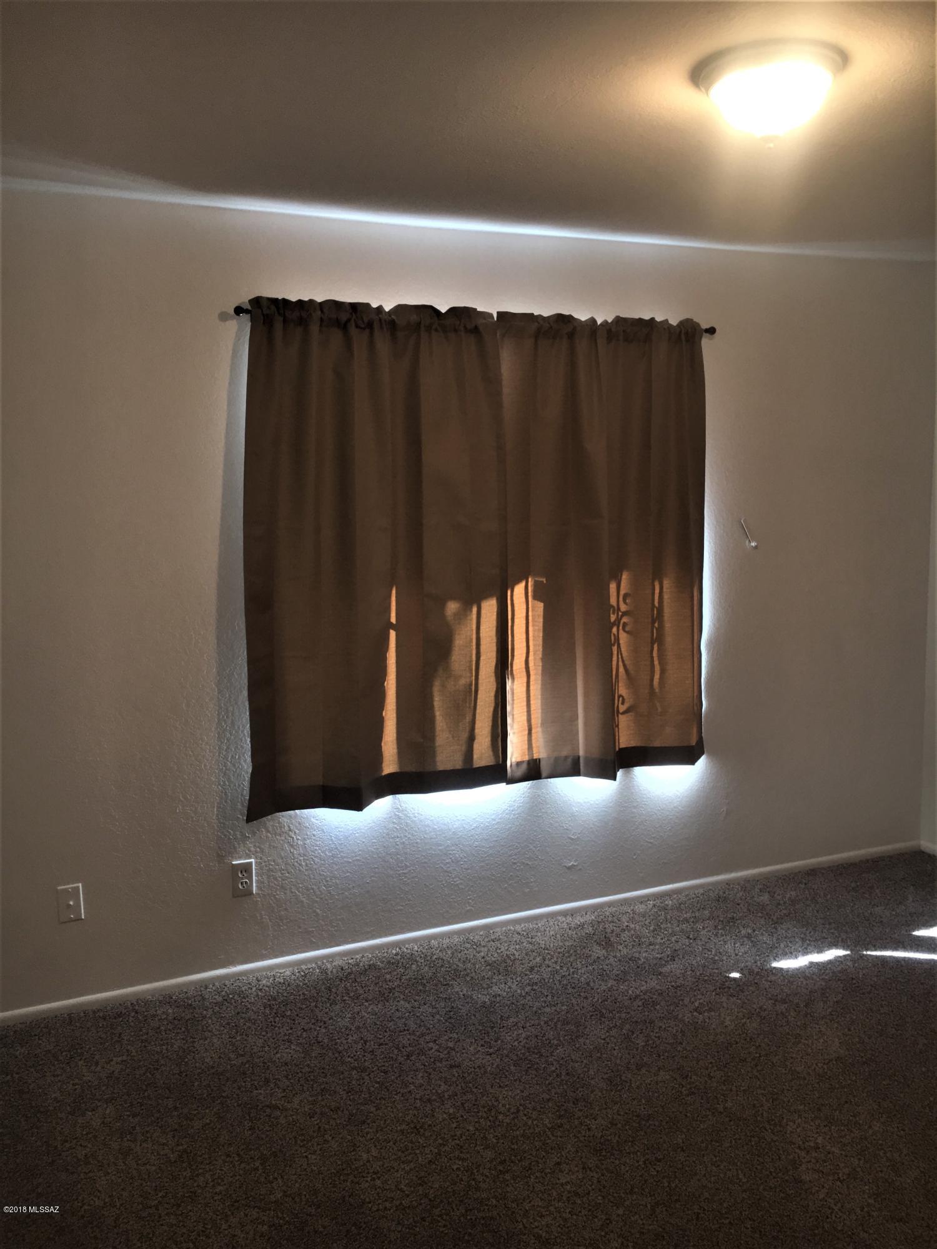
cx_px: 468
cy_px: 624
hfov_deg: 48.2
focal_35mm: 29
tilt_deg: -7.8
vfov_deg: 61.7
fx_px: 1047
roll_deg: +0.8
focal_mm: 4.15
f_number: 2.2
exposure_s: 1/30
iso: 32
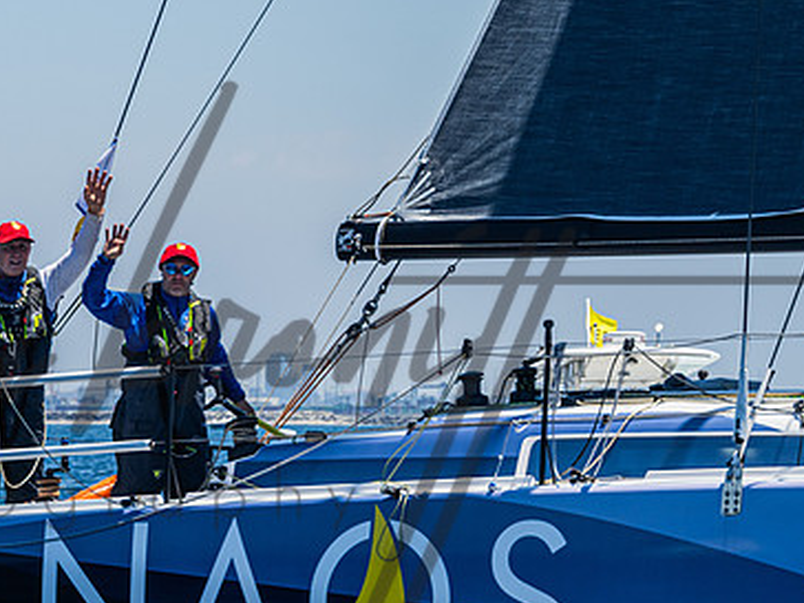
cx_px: 256
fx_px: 7525
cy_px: 192
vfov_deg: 4.6
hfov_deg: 6.1
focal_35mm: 324
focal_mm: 155
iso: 400
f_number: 8
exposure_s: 1/1600
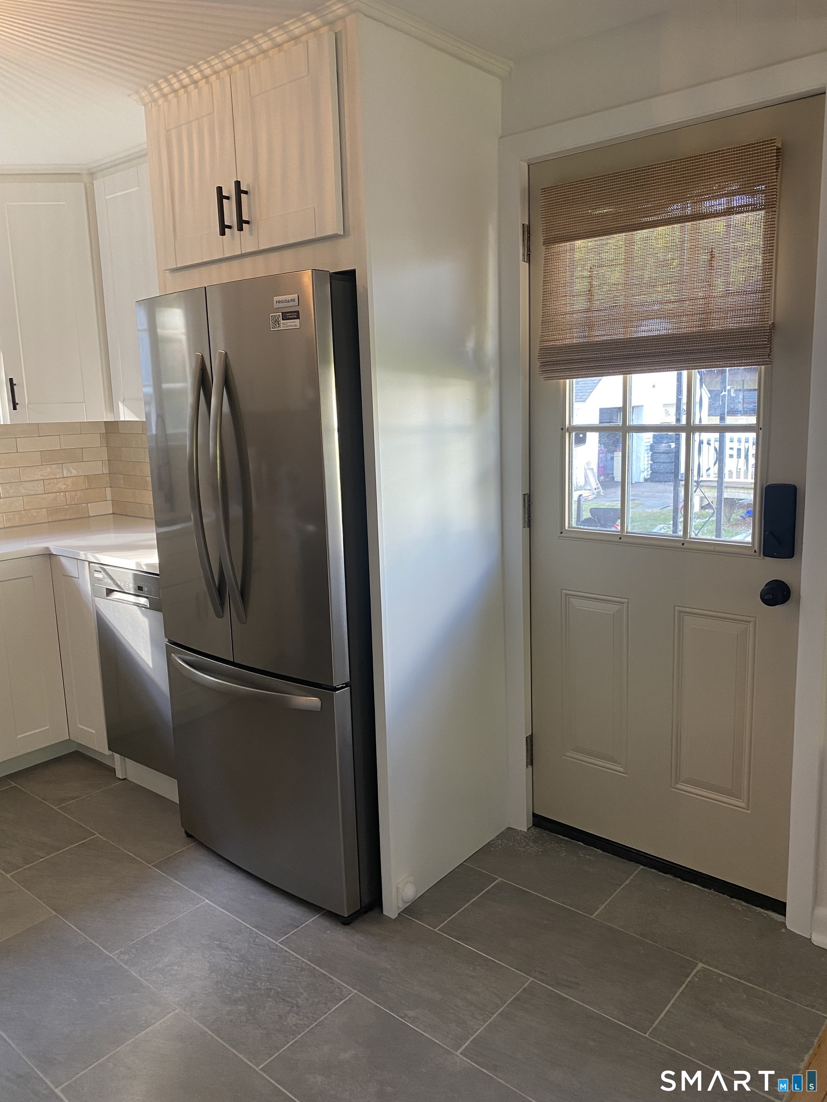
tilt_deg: -10.5
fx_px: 828
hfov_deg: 53.1
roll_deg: +2.5
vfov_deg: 67.3
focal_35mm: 26
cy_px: 551
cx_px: 414
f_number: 1.8
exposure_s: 1/60
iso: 125
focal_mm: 4.25
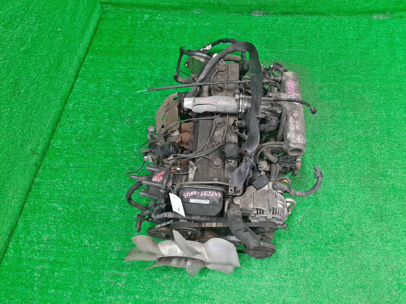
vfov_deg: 53.1
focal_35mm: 26
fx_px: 305
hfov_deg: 67.3
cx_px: 203
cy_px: 152
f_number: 1.7
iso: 155
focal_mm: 3.93
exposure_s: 1/50
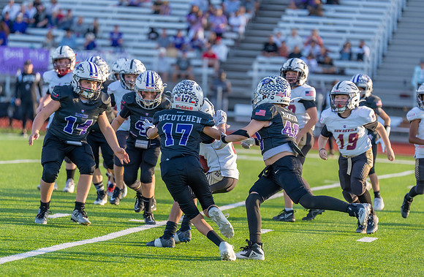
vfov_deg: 7.3
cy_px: 154
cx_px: 192
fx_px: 2182
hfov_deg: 11.1
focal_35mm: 186
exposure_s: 1/1250
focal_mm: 157
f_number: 2.8
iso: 250
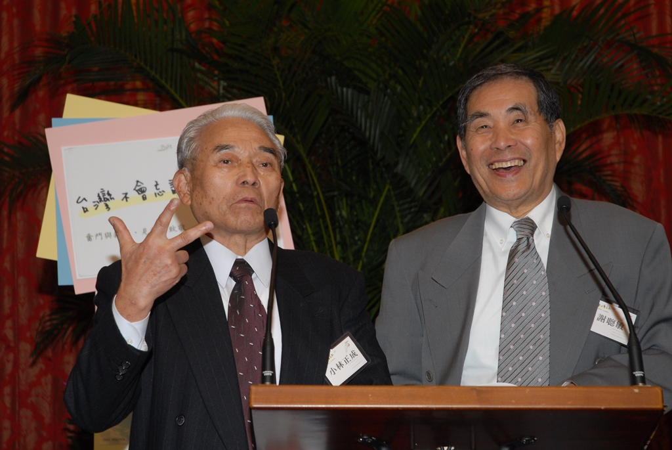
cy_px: 225
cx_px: 336
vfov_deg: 15.2
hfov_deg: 22.6
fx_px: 1682
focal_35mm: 90
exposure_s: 1/60
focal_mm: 60
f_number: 5.6
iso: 320
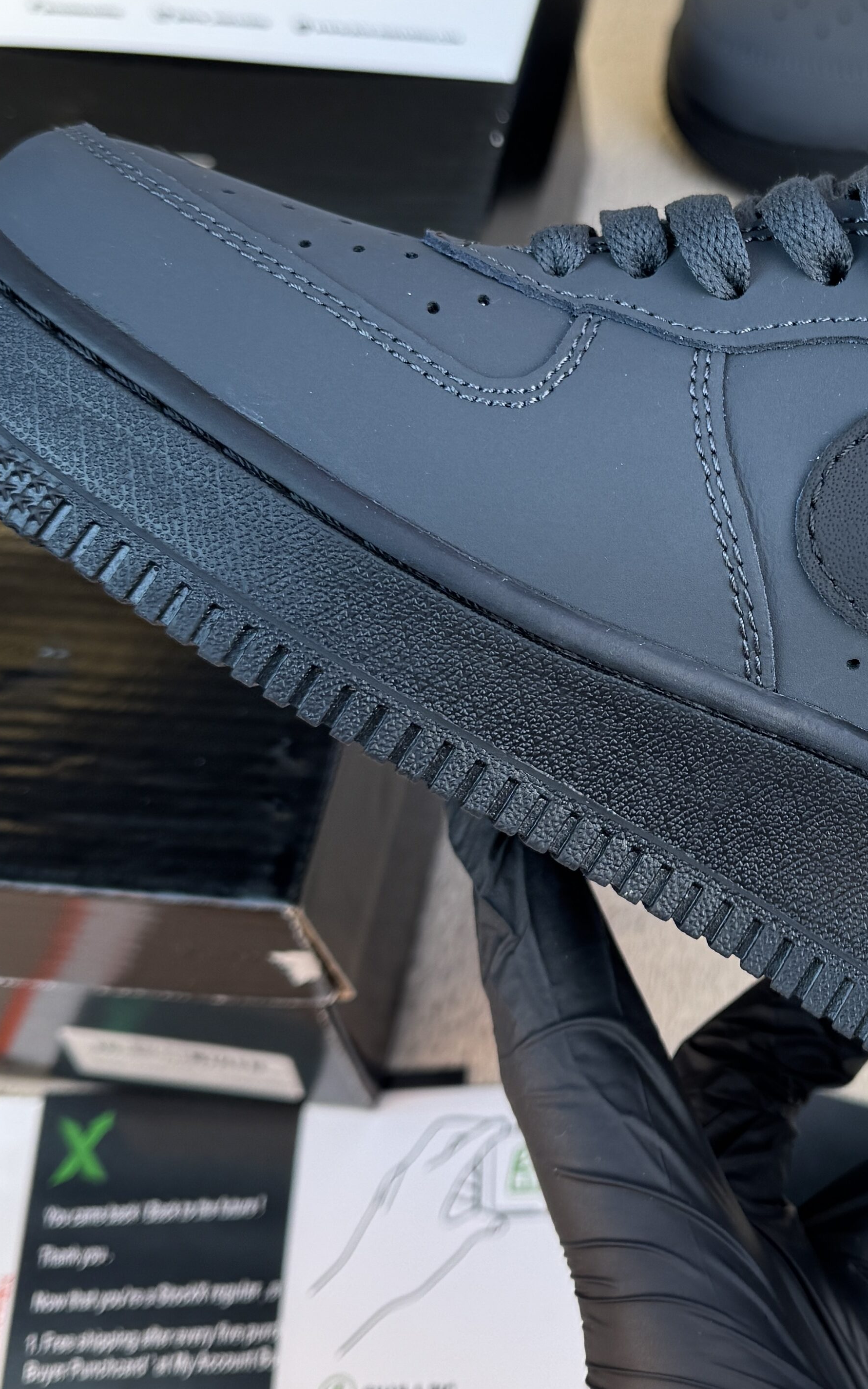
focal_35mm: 51
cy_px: 560
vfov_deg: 39.4
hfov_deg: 24.4
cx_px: 827
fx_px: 1930
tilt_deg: -53.7
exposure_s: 1/577
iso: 80
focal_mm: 6.76
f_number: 1.78
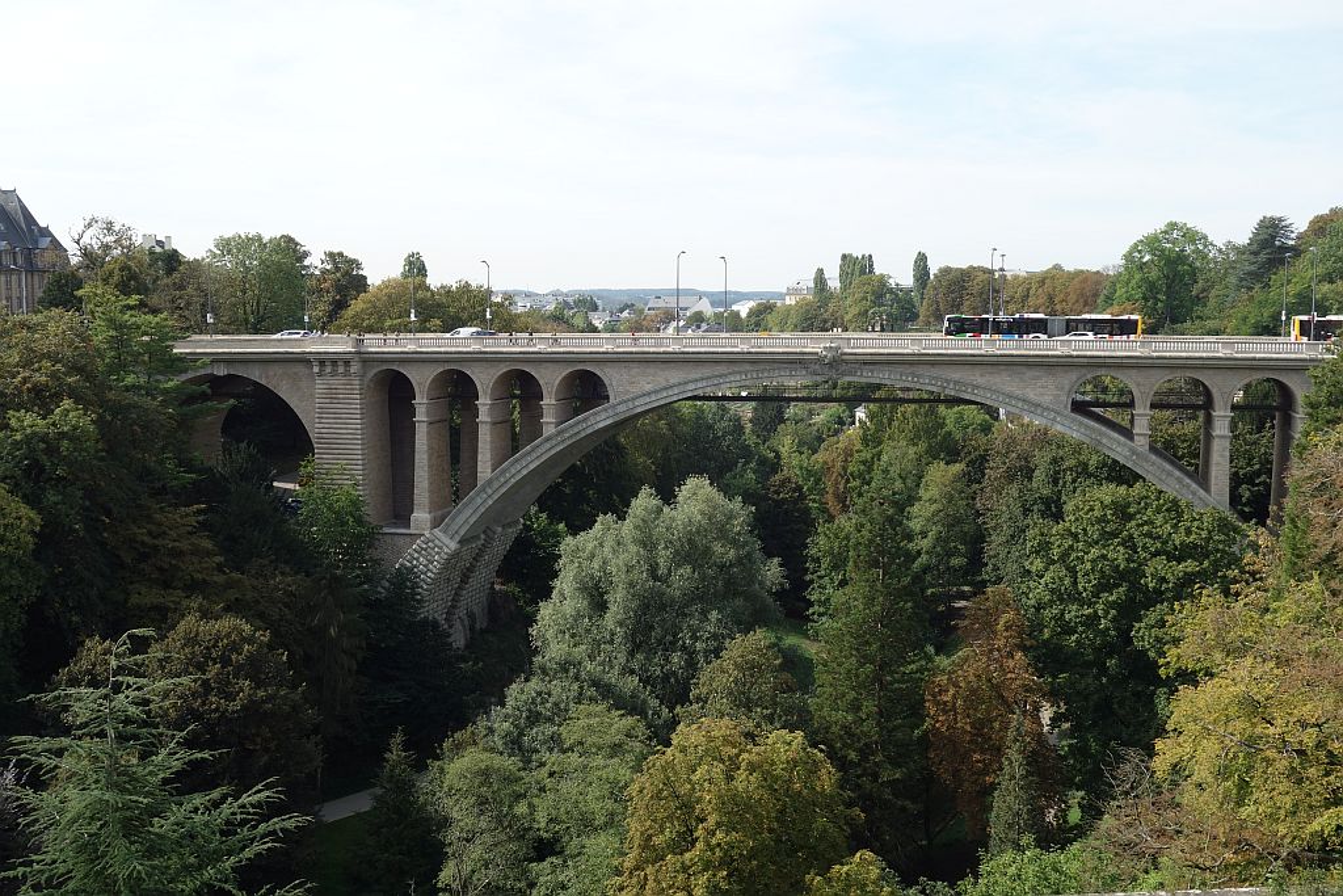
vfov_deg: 31.9
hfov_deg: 46.4
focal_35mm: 42
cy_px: 448
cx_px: 672
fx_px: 1567
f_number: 8
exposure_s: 1/160
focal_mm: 15.45
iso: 125
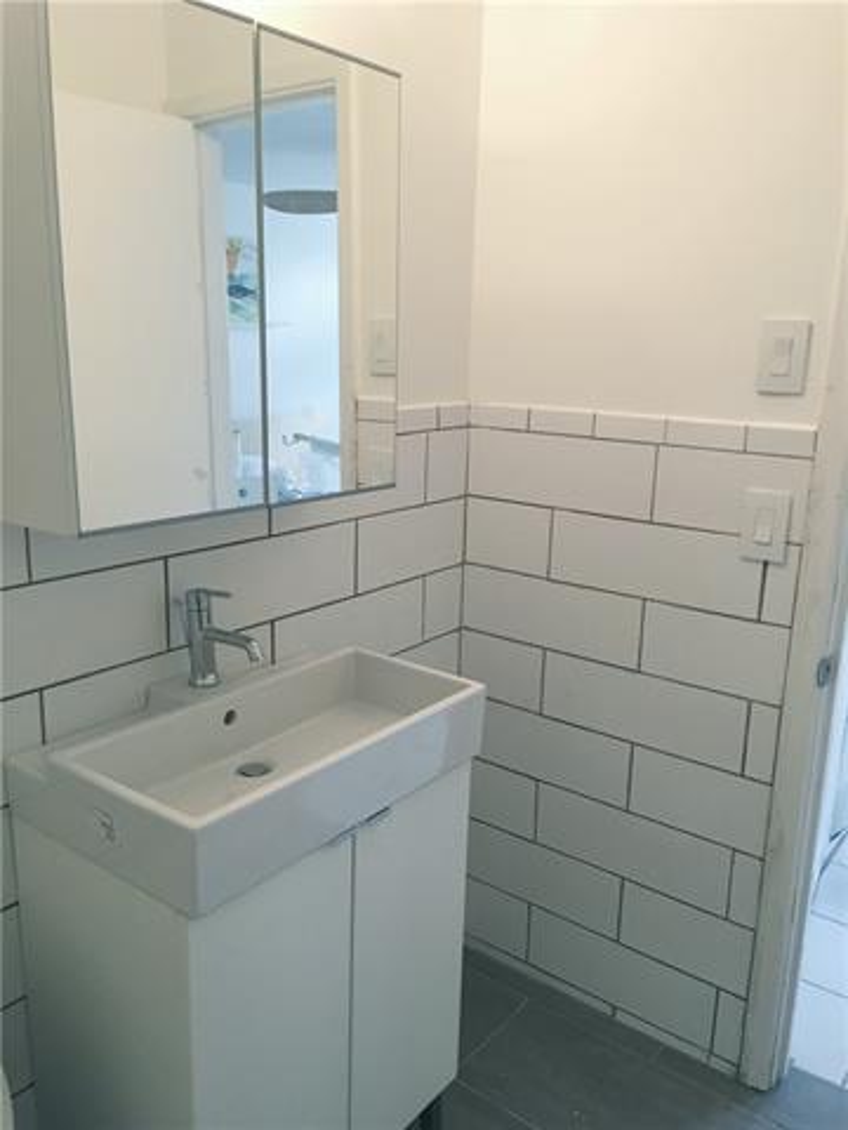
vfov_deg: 61.7
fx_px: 947
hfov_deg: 48.2
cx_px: 424
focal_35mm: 29
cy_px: 565
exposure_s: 1/15
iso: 32
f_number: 2.2
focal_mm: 4.15
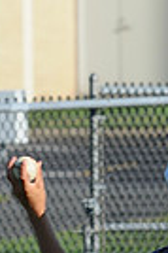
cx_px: 239
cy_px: 378
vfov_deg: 1.4
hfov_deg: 0.9
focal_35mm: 1507
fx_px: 10576
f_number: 11
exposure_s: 1/250
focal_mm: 300
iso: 200
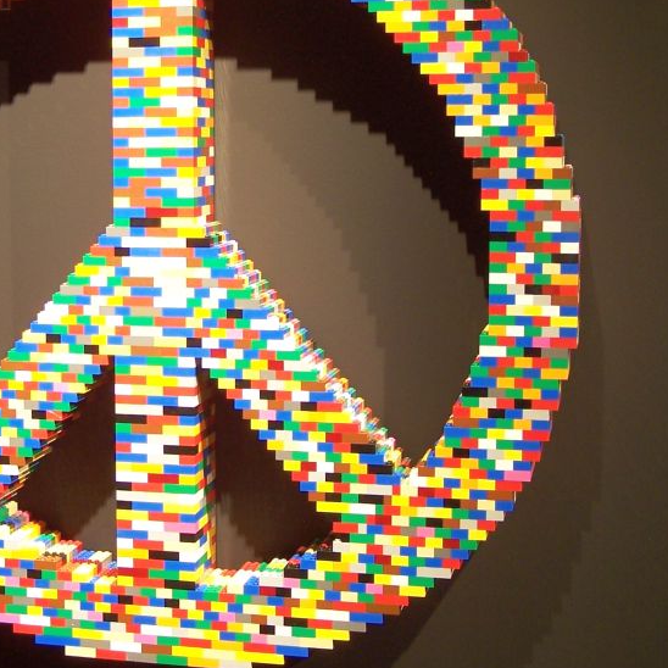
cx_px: 187
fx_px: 1550
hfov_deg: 24.1
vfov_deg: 24.2
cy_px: 247
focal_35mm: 71
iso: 80
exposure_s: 1/3
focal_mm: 7.1
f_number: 2.9
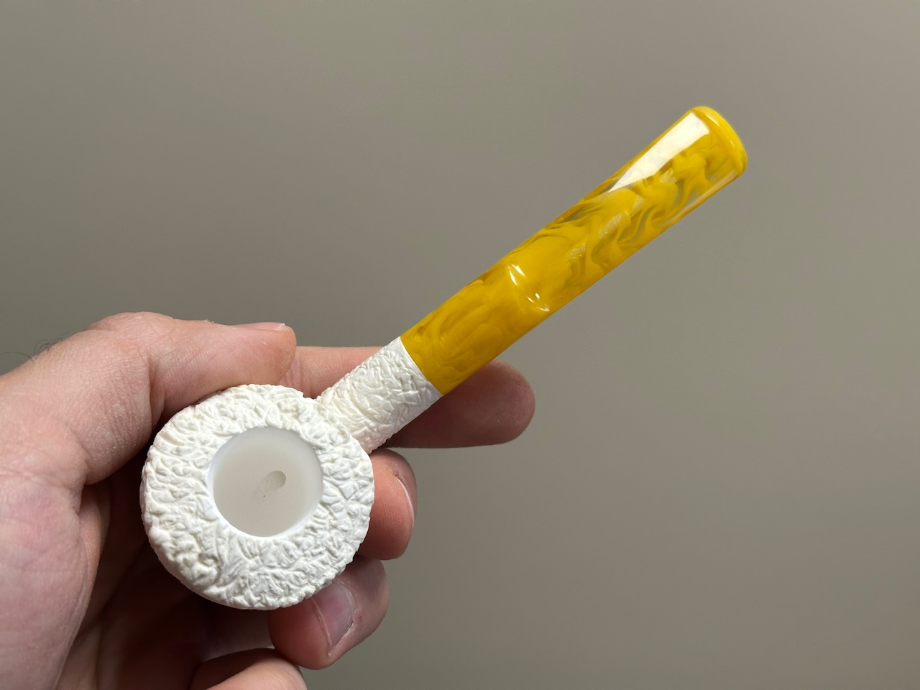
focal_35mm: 48
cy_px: 345
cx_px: 460
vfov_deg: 30.3
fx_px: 1276
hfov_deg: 39.7
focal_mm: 6.86
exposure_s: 1/121
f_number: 1.78
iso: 80
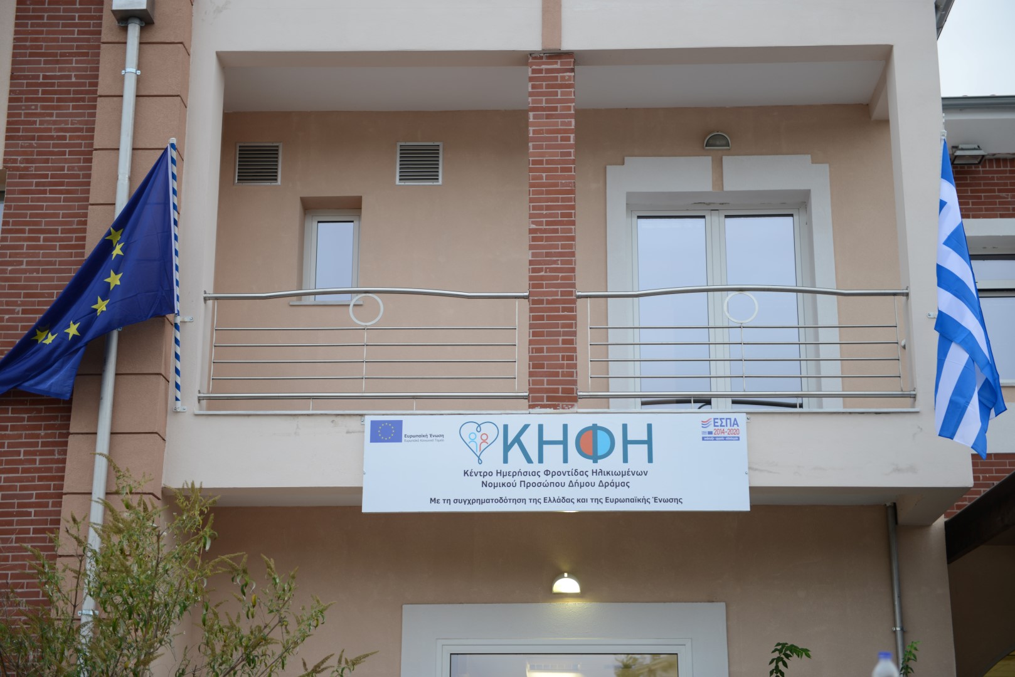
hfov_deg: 34.5
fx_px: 1636
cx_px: 508
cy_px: 338
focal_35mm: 58
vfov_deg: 23.4
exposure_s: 1/40
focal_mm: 58
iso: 125
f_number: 2.8
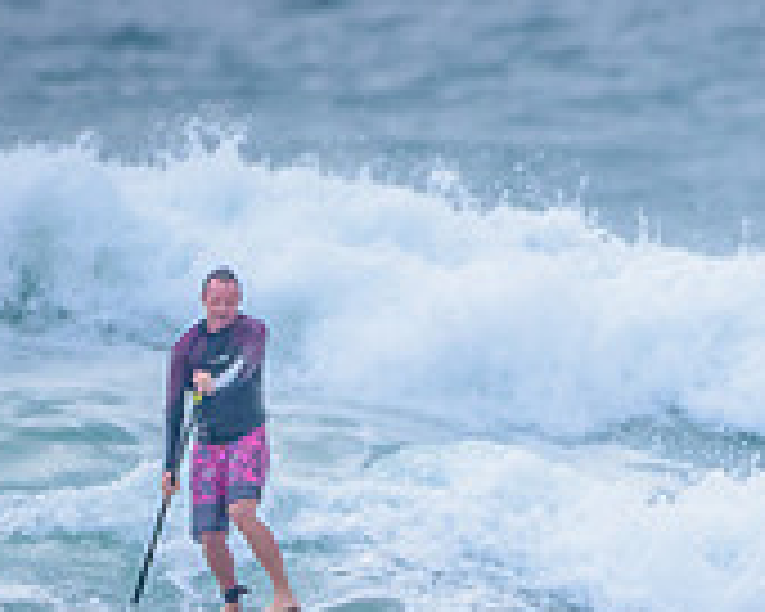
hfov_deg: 0.8
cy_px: 665
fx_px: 55131
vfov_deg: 0.6
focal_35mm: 2435
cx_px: 452
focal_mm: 500
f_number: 5.6
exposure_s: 1/2000
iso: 800
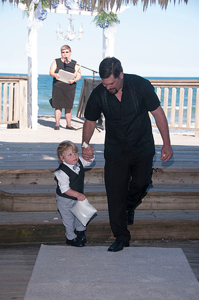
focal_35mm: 78
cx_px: 100
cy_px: 150
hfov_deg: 17.5
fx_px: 648
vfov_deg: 26.0
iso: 100
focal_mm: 52
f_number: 5.6
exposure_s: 1/250
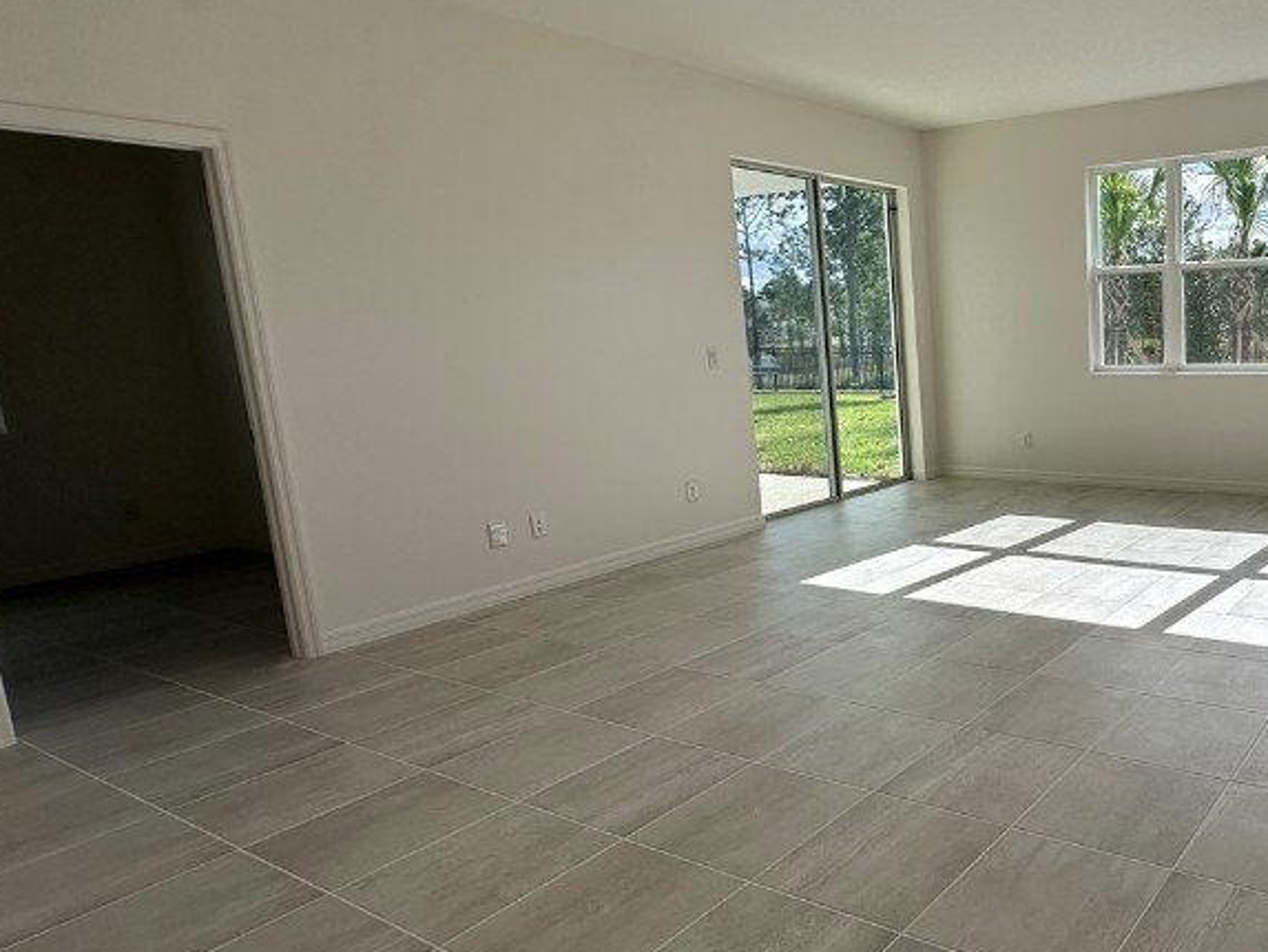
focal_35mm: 25
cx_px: 1082
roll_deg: +2.3
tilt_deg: -9.4
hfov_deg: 61.2
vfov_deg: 54.9
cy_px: 467
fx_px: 916
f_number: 2.2
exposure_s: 1/729
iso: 40
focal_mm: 2.22
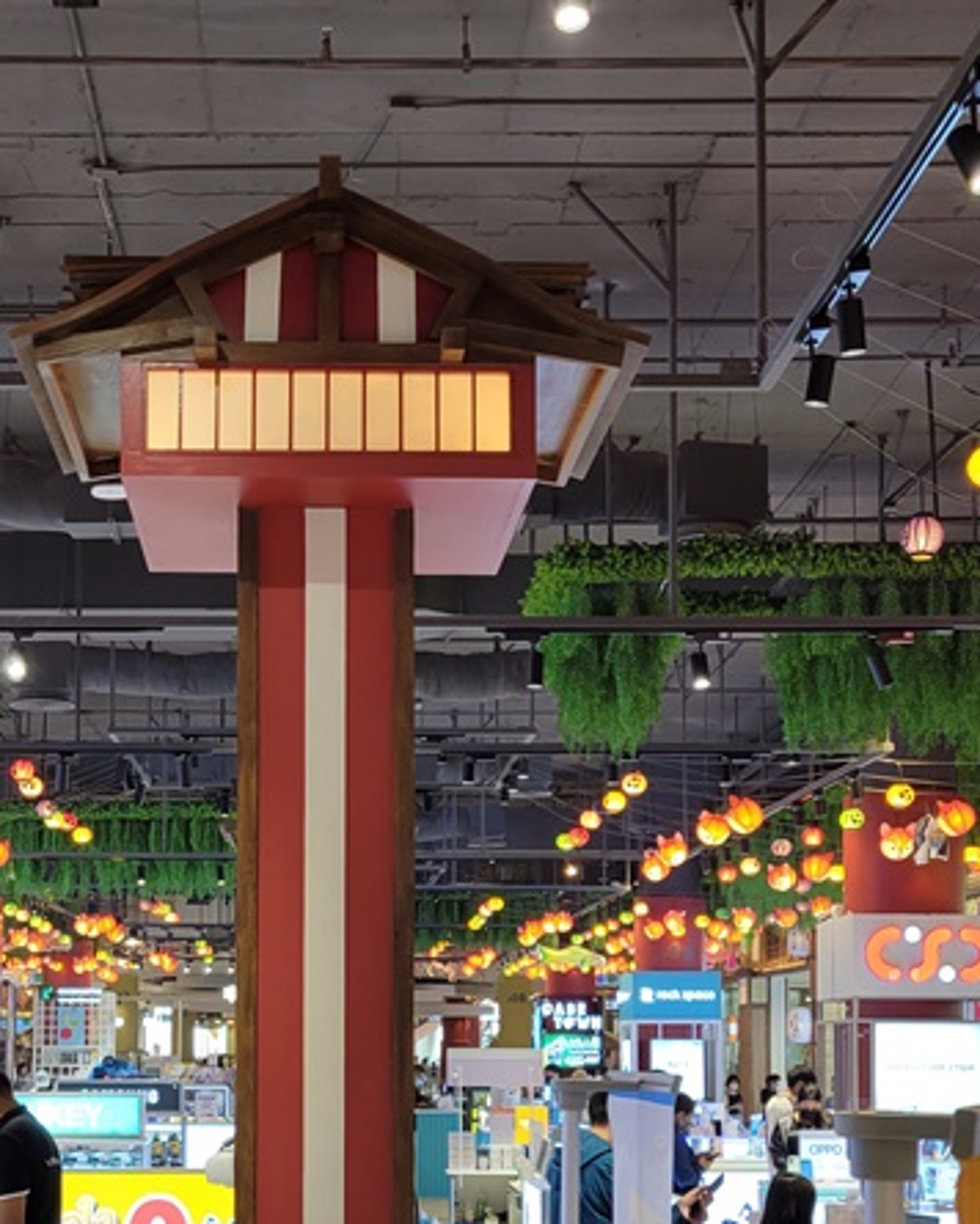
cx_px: 295
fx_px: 2067
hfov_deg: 26.5
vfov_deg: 32.3
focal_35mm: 57
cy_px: 938
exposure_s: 1/100
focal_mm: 5.4
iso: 50
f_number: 1.8
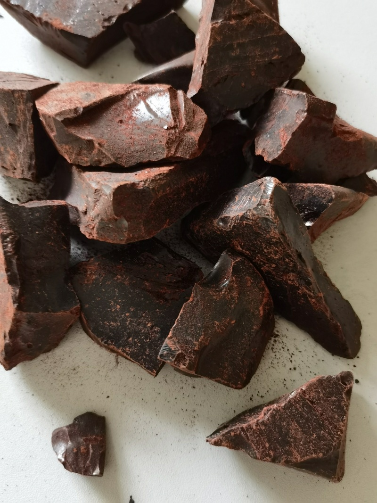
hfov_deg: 40.7
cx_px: 188
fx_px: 508
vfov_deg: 52.6
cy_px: 252
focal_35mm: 35
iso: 250
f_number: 1.9
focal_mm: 5.58
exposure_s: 1/33.3
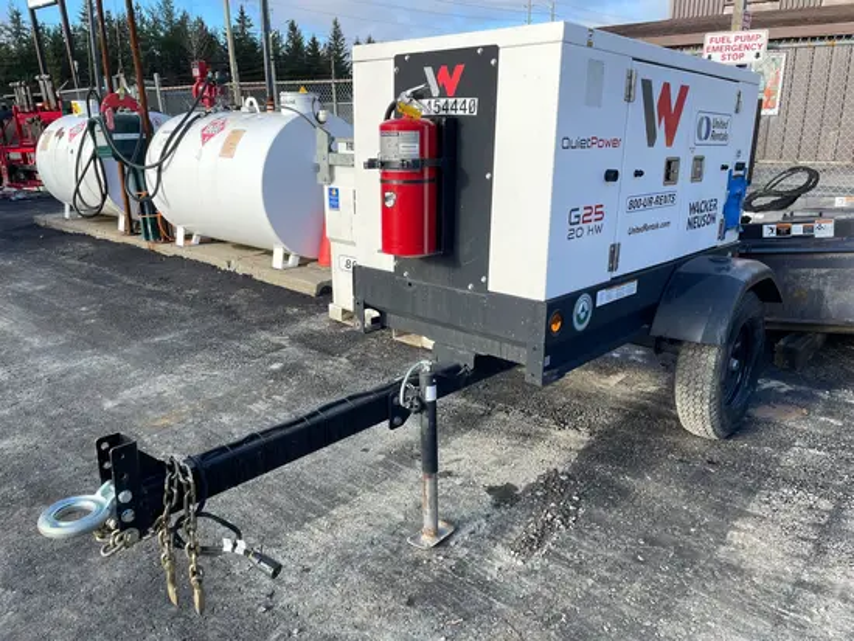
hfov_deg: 67.3
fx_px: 642
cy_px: 320
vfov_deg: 53.1
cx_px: 427
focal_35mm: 26
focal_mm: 4.2
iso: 32
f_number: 1.6
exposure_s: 1/769
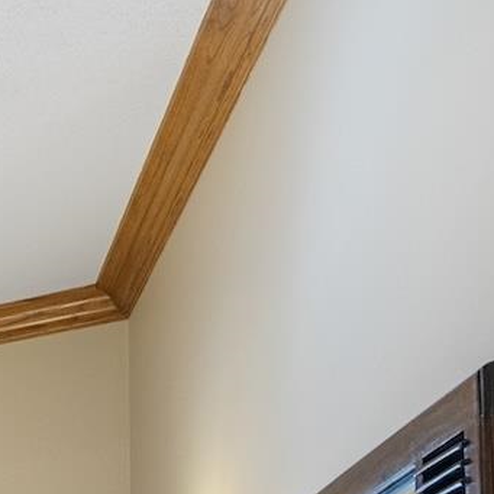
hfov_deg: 13.1
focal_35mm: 67
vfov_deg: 19.2
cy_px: 901
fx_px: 1082
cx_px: -843
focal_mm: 14
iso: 400
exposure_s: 1
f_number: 7.1
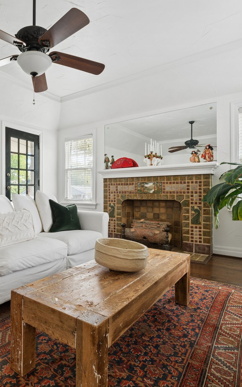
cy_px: 193
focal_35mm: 23
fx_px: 243
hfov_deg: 49.7
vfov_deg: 77.1
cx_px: 47
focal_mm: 10
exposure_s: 1/13
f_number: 8
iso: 200
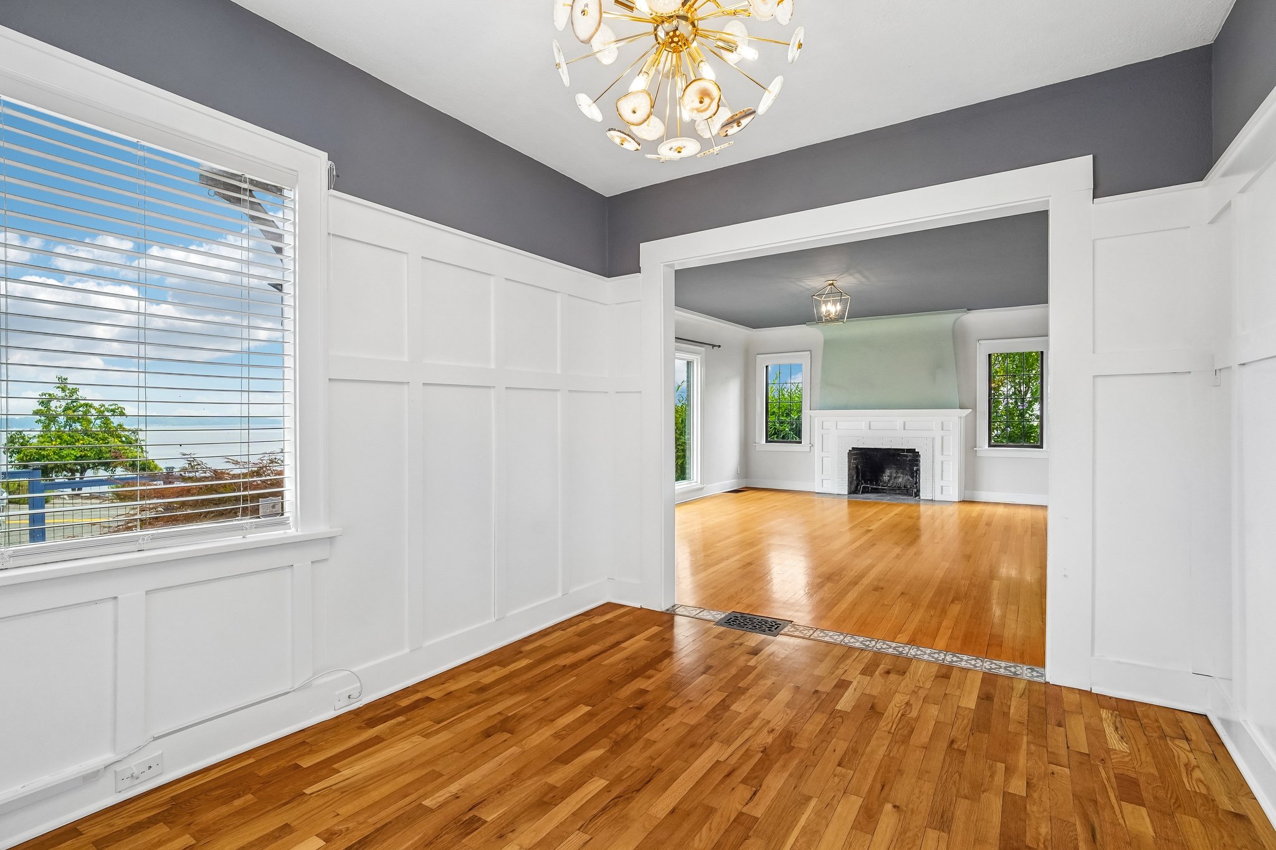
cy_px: 425
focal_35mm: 16
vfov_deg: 73.7
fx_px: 567
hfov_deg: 96.7
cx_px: 638
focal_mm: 16
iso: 1600
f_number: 8
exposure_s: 1/200
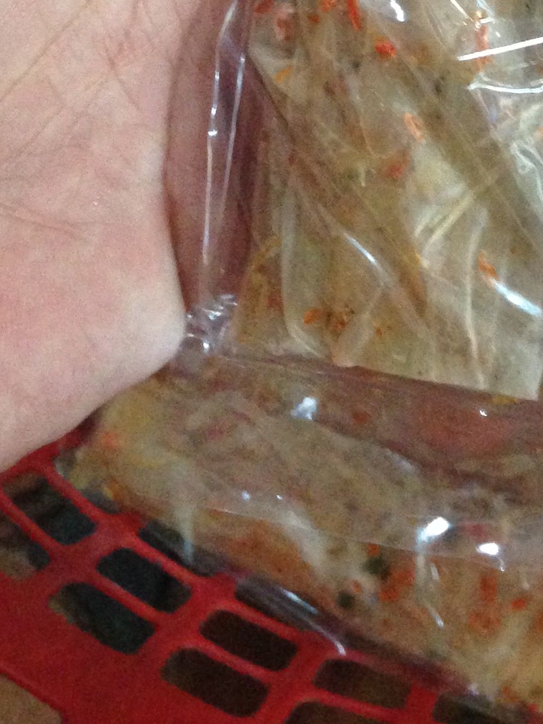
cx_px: 641
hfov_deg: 15.8
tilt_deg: -73.8
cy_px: -243
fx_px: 1882
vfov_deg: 19.8
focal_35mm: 90
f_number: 2.4
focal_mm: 4.12
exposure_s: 1/20
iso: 400
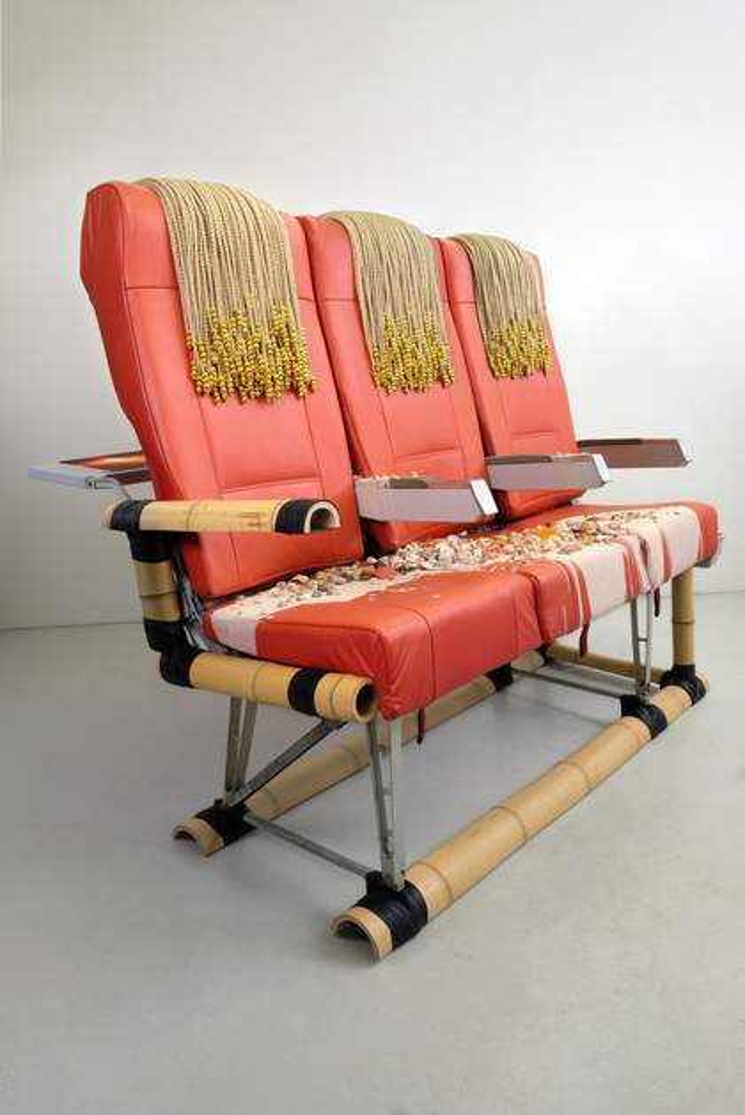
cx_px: 372
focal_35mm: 27
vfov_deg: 67.4
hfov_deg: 48.0
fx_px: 837
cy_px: 558
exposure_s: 1/6
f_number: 16
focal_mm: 18
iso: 200
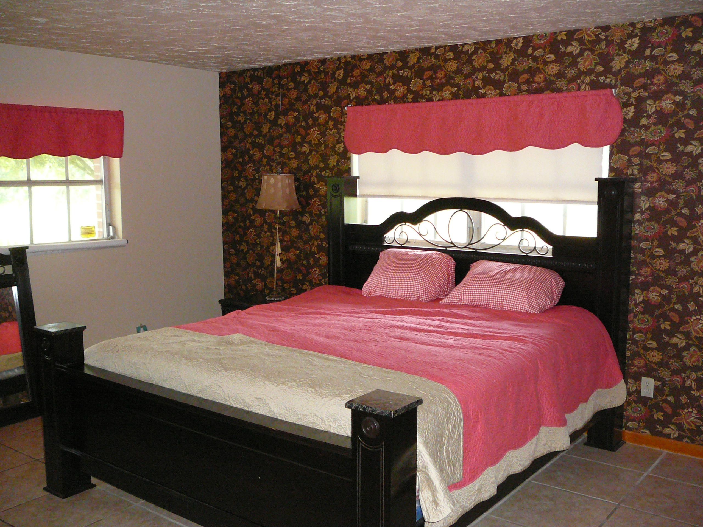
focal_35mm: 35
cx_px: 352
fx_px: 711
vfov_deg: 40.7
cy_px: 264
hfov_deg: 52.6
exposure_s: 1/30
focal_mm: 5.2
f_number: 2.8
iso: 400
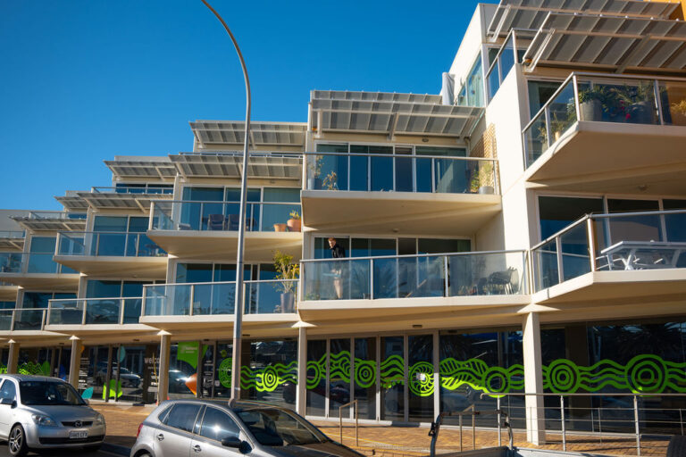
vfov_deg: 46.4
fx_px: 532
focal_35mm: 28
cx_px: 355
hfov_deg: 65.6
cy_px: 261
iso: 100
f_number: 3.2
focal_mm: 24
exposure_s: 1/2000
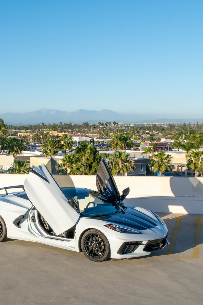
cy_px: 193
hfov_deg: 24.0
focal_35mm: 56
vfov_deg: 35.4
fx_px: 474
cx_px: 64
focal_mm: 26
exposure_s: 1/400
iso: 200
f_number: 10
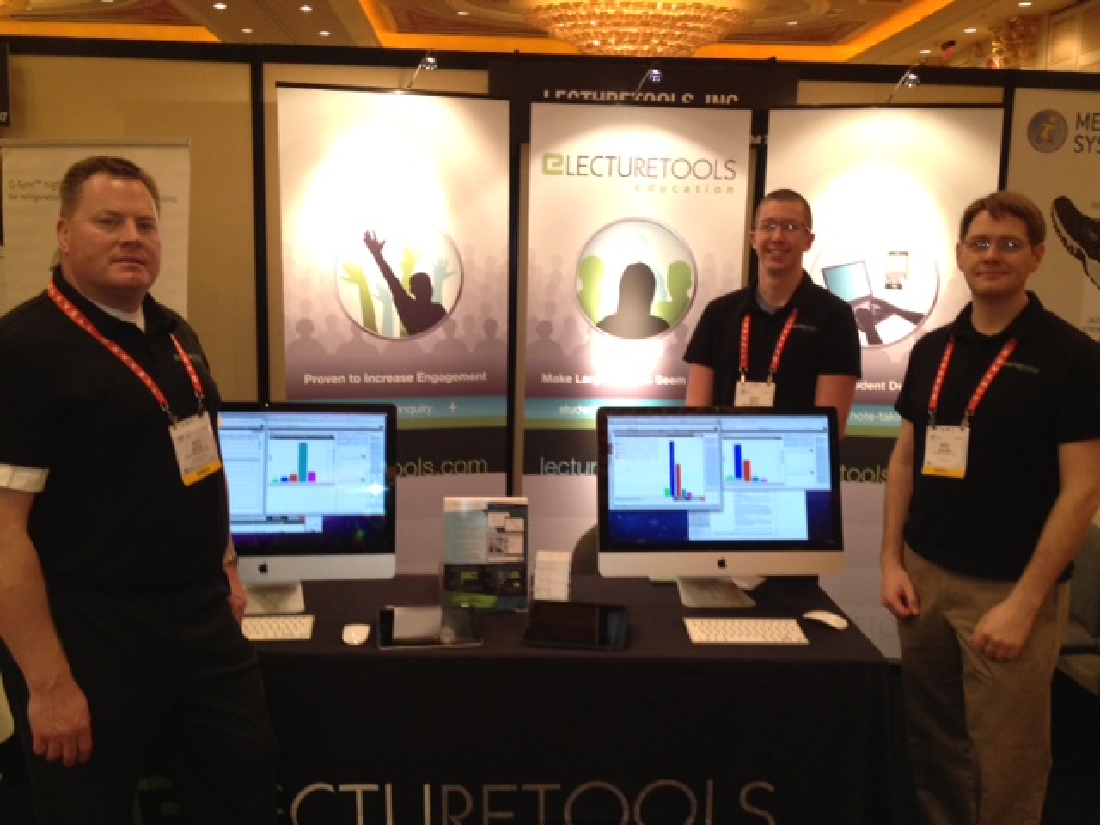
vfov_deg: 40.7
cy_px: 412
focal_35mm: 35
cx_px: 550
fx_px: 1112
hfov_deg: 52.6
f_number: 2.4
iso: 200
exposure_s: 1/20
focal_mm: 4.28
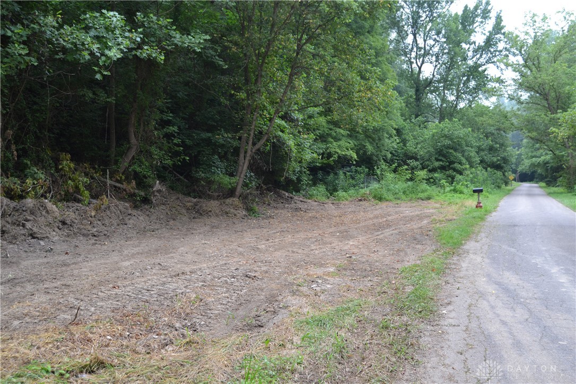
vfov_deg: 40.0
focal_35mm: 33
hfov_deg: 57.2
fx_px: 528
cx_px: 288
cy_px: 192
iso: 400
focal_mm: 22
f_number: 5
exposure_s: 1/100
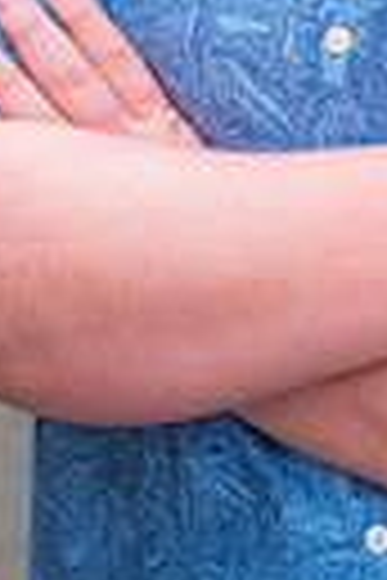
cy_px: -148
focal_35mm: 168
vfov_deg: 11.9
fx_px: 2709
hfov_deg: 8.2
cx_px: 243
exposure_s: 1/125
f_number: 2.8
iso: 160
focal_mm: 48
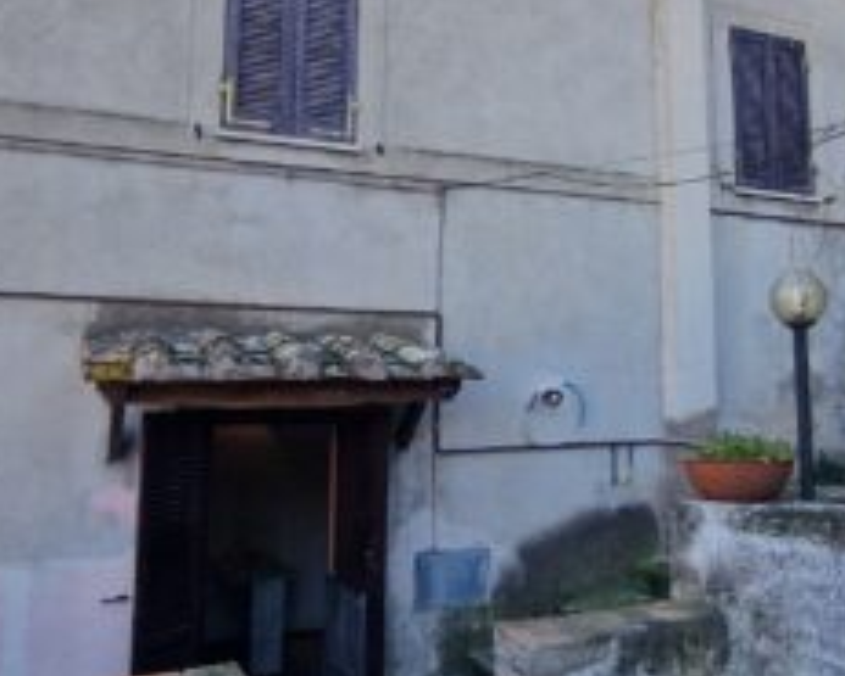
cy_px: 281
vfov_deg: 44.4
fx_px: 826
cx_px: 545
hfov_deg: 53.4
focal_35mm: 33
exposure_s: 1/473
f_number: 2.2
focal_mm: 2.2
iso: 50
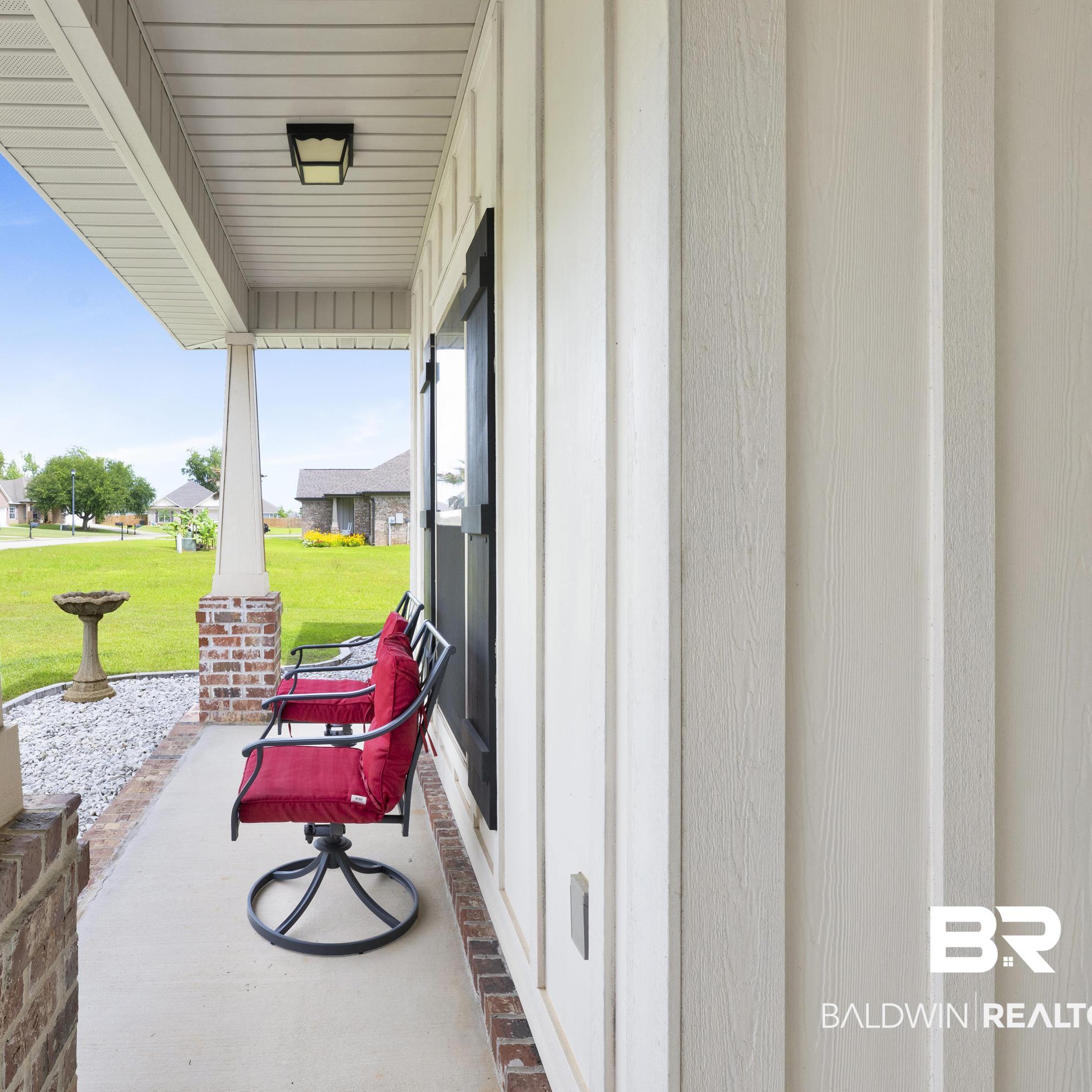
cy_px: 521
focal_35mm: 20
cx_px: 352
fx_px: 714
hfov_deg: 72.3
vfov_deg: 74.8
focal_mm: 15
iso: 400
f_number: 11
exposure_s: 1/100
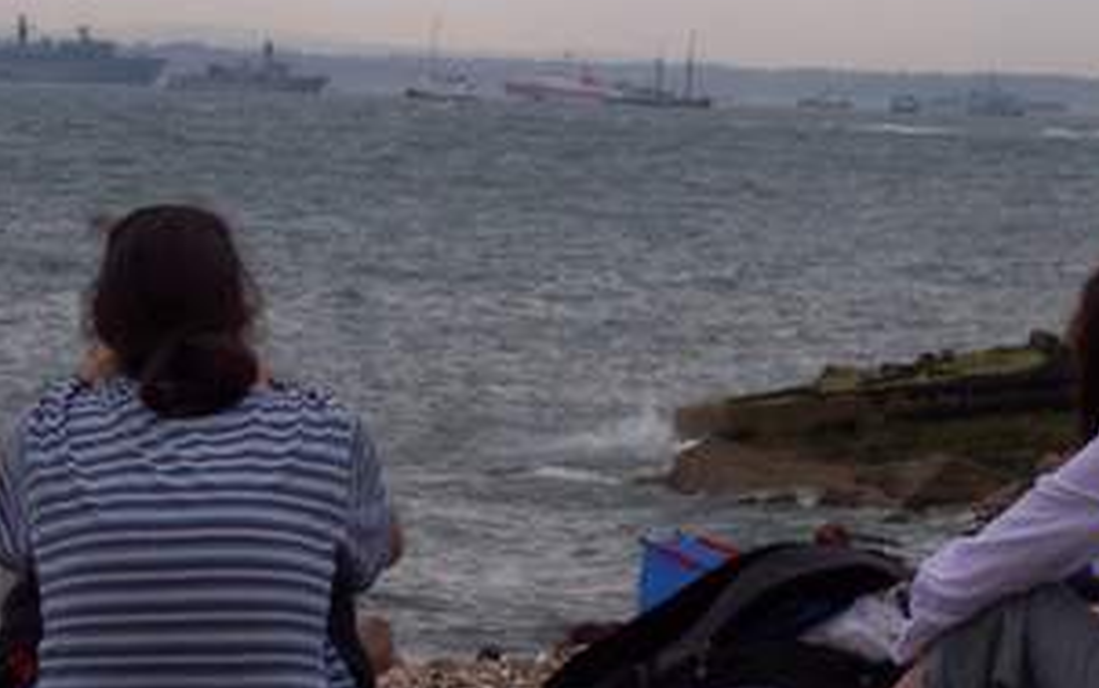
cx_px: 564
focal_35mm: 256
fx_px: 7670
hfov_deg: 8.2
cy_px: -116
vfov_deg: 5.1
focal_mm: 24
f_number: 8
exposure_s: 1/350
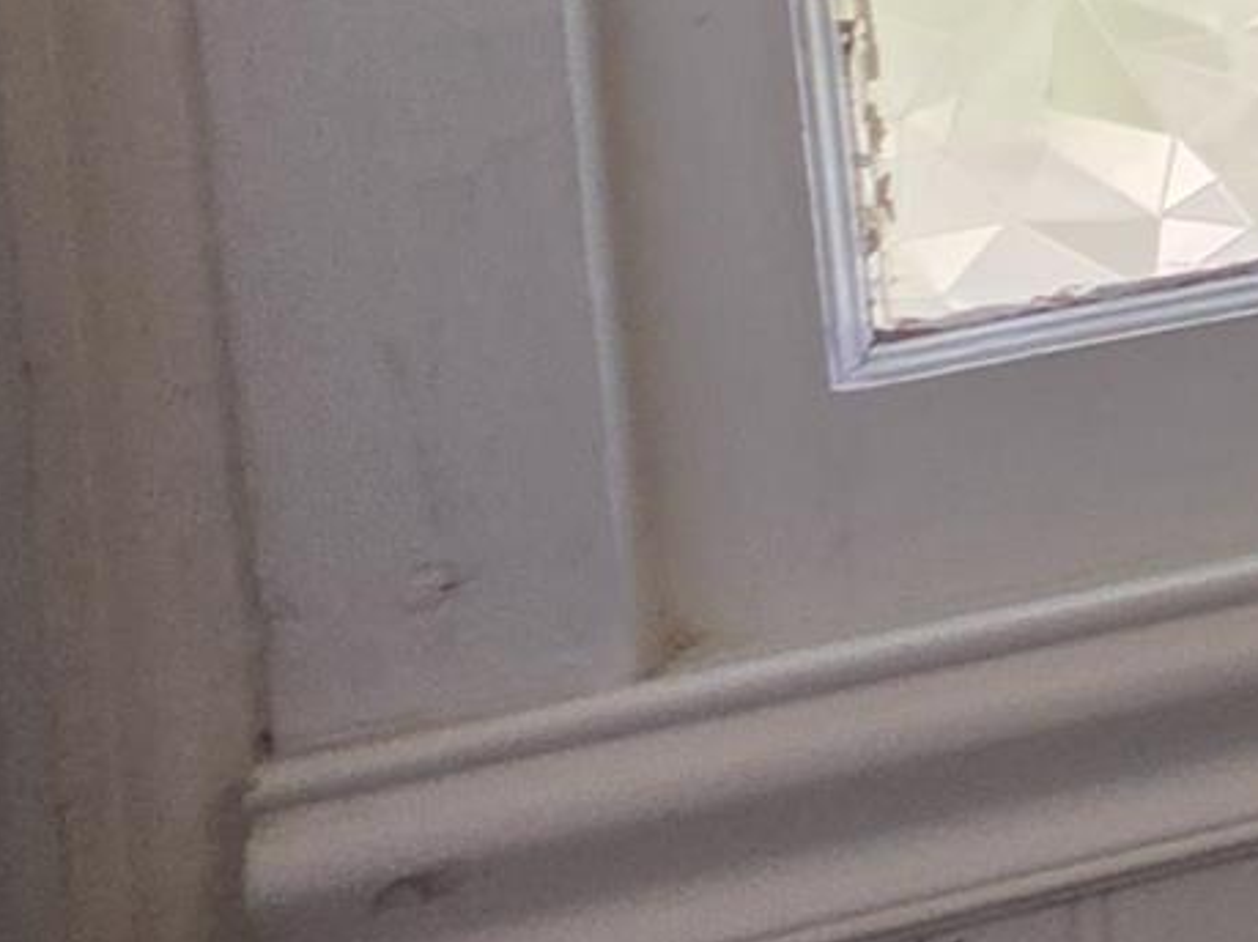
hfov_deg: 10.7
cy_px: -712
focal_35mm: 87
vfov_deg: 14.9
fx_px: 3161
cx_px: 4012
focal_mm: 2.2
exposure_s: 1/120
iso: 64
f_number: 1.9
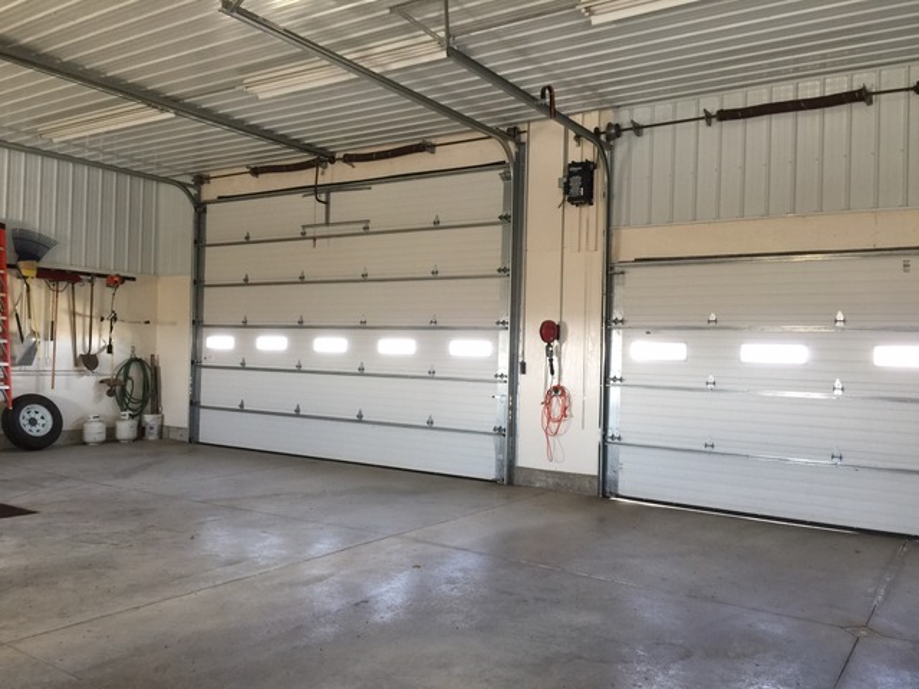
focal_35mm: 29
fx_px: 770
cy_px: 344
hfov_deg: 61.7
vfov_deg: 48.2
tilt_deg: +1.7
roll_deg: -1.4
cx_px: 460
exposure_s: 1/15
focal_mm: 4.15
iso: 40
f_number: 2.2
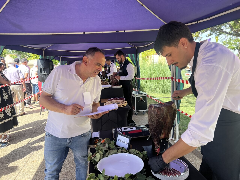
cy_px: 90
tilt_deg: -6.6
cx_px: 120
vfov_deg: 53.1
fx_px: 180
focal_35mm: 26
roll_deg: +1.9
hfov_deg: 67.3
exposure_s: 1/482
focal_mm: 5.7
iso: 50
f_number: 1.5
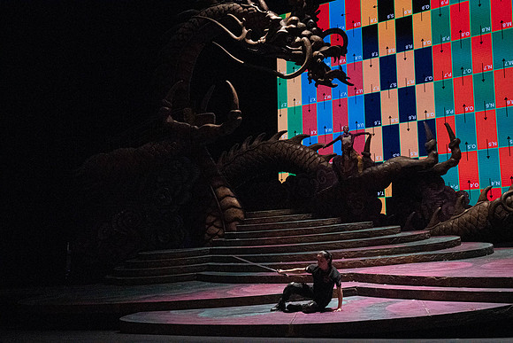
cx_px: 256
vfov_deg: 28.1
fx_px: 684
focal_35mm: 48
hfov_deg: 41.1
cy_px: 172
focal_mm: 48
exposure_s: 1/400
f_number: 9
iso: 25600
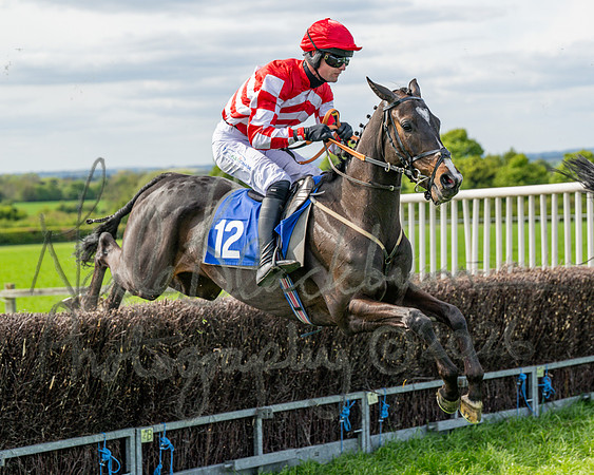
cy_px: 313
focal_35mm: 104
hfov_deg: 18.4
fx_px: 1826
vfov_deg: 14.8
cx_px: 373
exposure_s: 1/1600
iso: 200
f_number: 4
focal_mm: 70
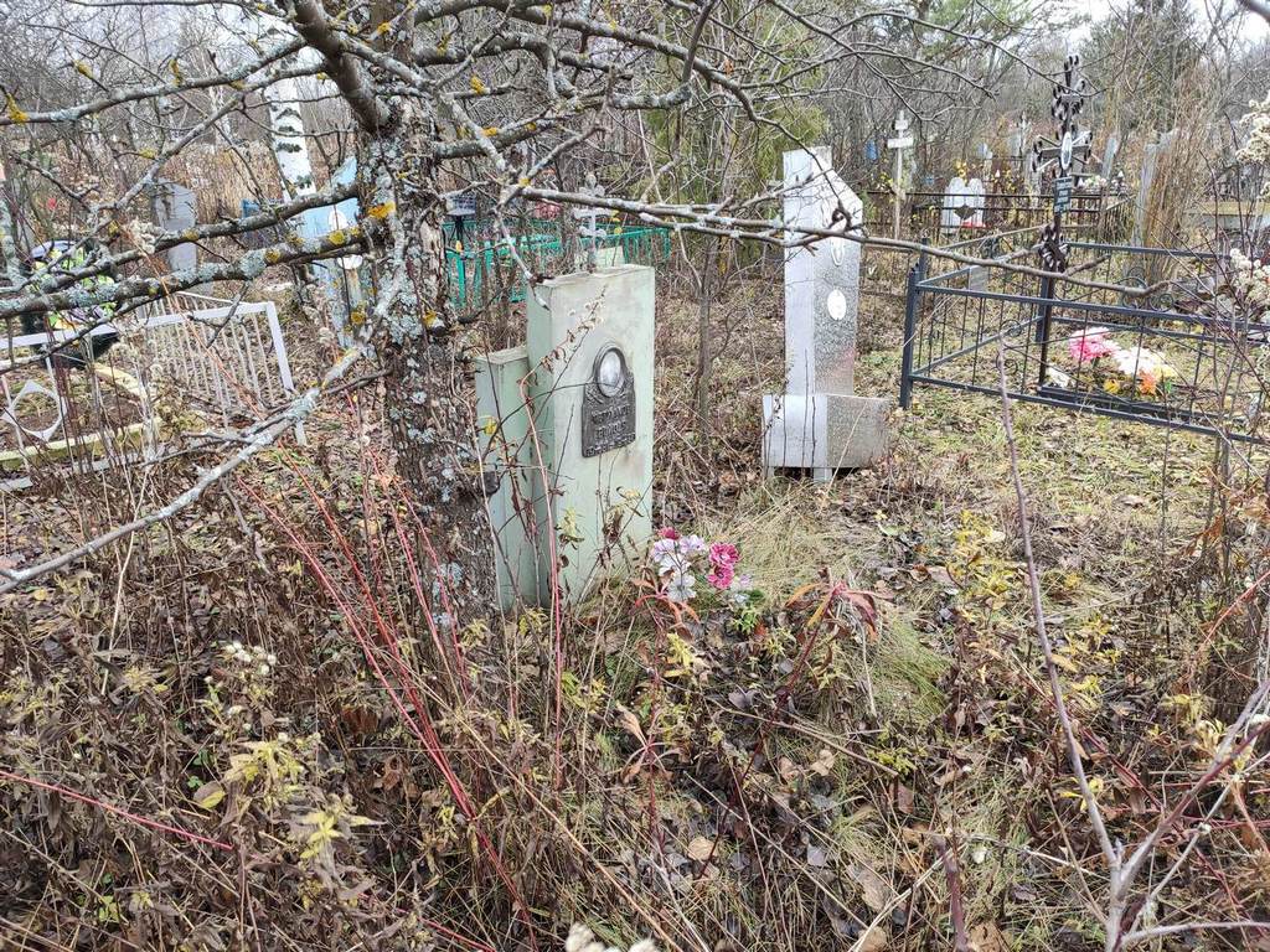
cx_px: 635
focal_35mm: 26
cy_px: 476
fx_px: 954
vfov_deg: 53.1
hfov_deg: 67.3
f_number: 1.75
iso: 146
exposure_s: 1/100
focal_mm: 4.77
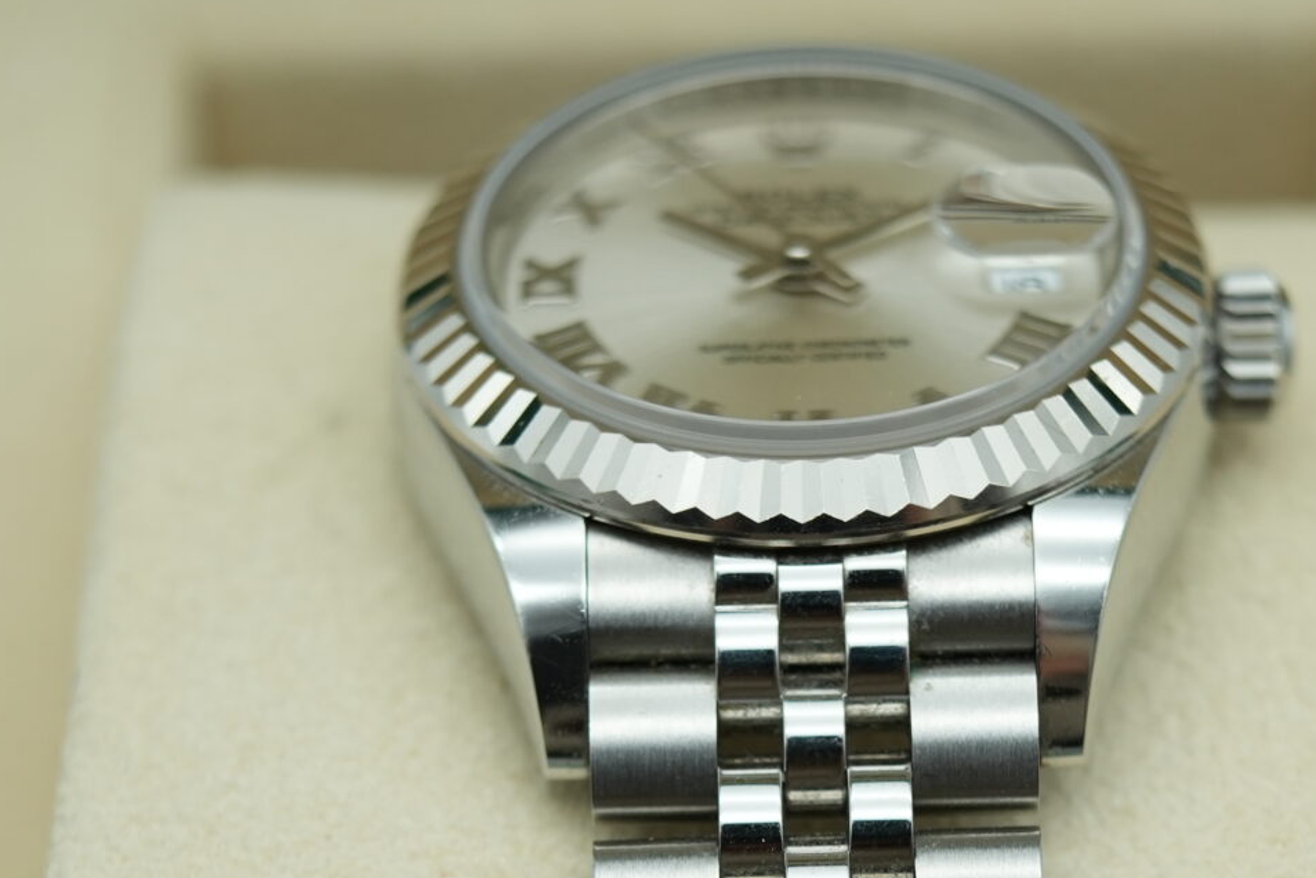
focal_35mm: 94
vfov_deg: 14.4
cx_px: 779
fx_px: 3437
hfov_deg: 21.7
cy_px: 840
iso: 400
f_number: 5
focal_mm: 35
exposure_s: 1/250
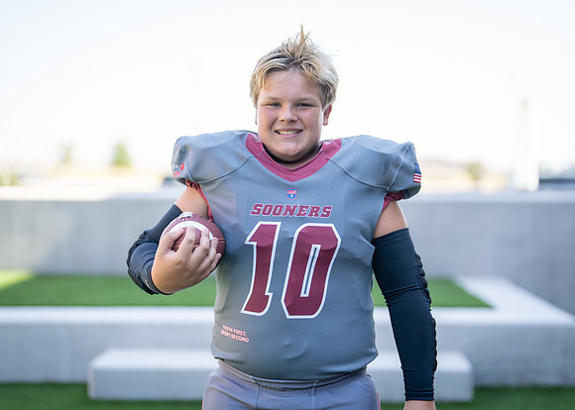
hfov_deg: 34.1
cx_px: 305
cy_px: 193
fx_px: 936
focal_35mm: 57
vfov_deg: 24.7
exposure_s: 1/1600
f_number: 1.2
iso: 100
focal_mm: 50
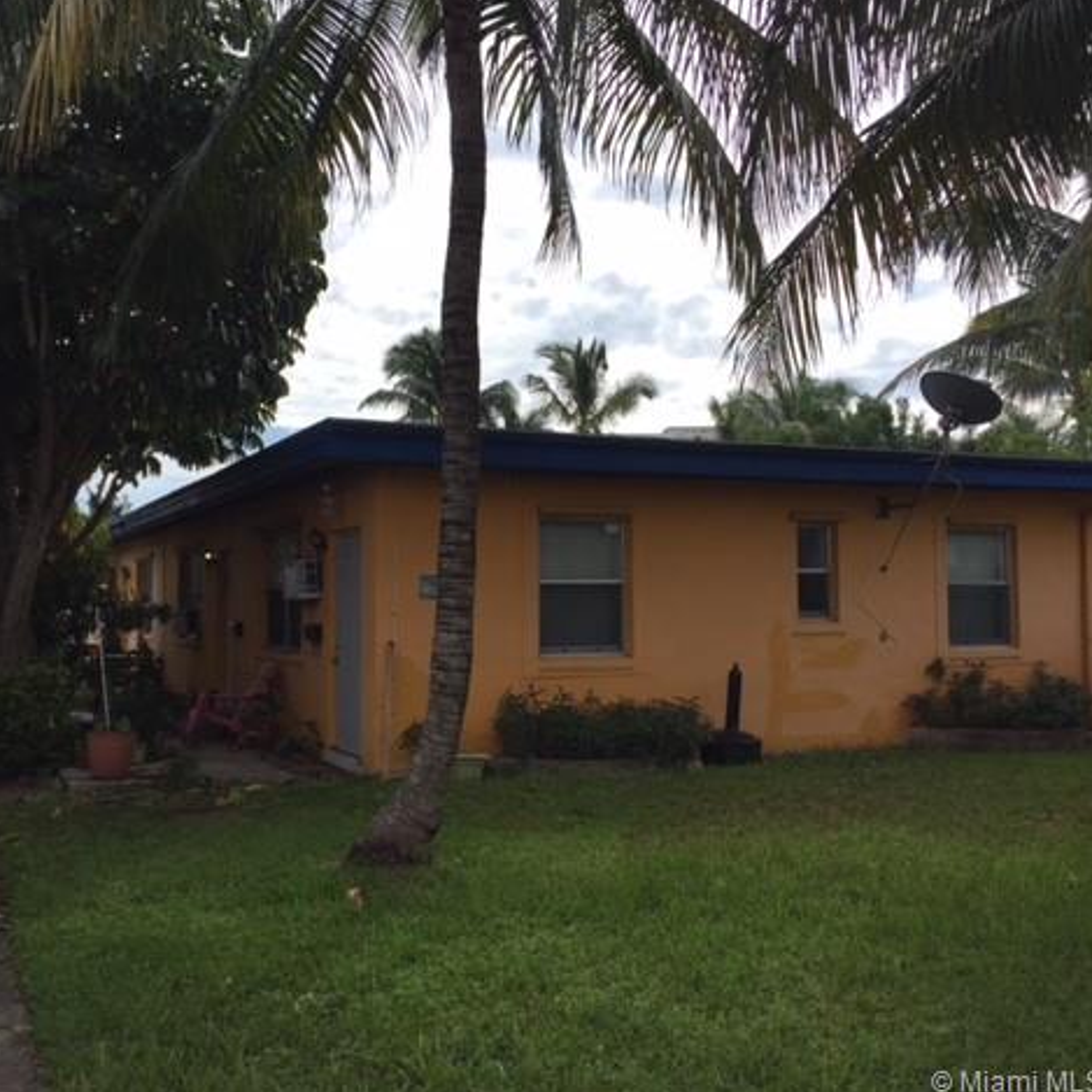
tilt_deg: +4.7
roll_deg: -1.5
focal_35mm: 35
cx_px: 503
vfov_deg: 47.2
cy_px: 545
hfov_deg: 47.2
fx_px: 1249
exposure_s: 1/1980
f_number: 2.2
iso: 32
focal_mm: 4.15
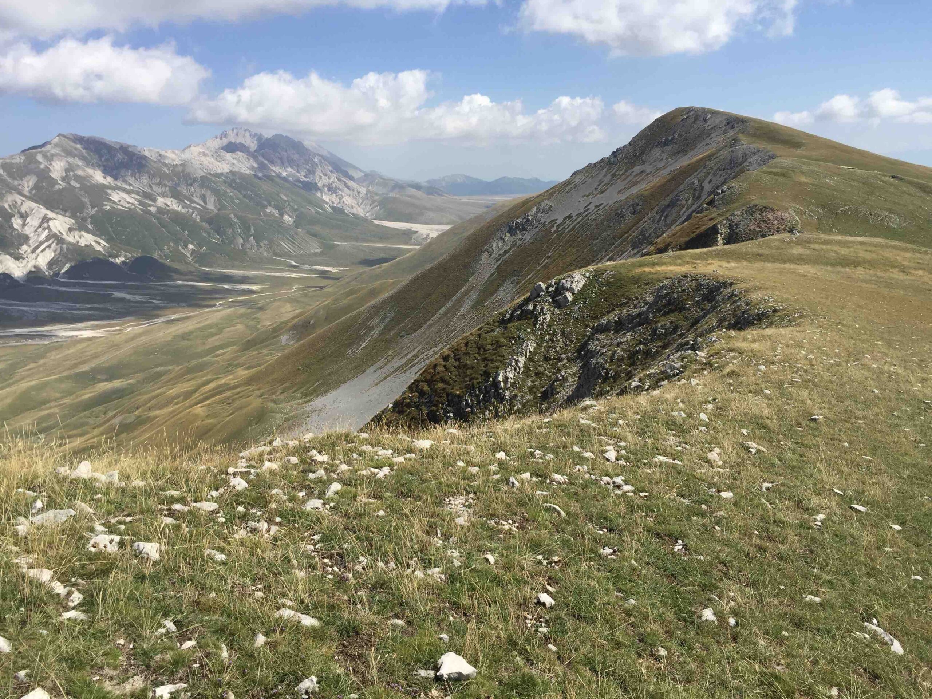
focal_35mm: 29
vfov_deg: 48.2
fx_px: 781
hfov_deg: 61.7
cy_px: 350
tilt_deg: -13.4
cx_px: 466
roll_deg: +0.5
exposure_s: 1/2825
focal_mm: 4.15
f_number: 2.2
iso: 32
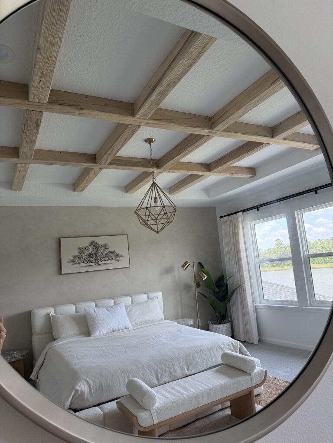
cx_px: 166
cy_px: 222
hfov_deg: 56.8
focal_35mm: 24
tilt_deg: +10.4
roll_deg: +5.8
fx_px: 308
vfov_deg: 71.6
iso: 160
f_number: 1.78
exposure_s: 1/243
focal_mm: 6.76
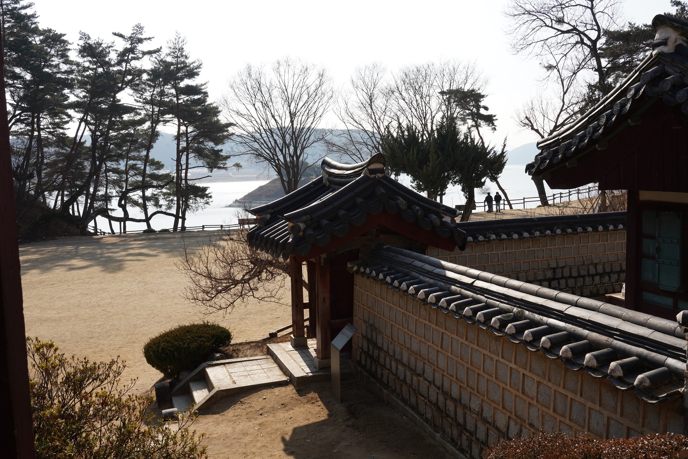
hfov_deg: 53.1
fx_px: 688
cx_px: 344
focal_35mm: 36
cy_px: 230
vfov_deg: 36.9
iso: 160
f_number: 16
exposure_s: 1/100
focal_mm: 36
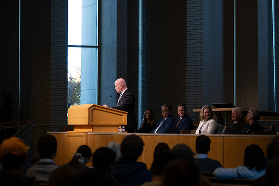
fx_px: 906
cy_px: 76
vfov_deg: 11.7
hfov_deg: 17.5
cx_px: 165
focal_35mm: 117
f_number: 3.2
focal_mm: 99
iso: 320
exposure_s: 1/250
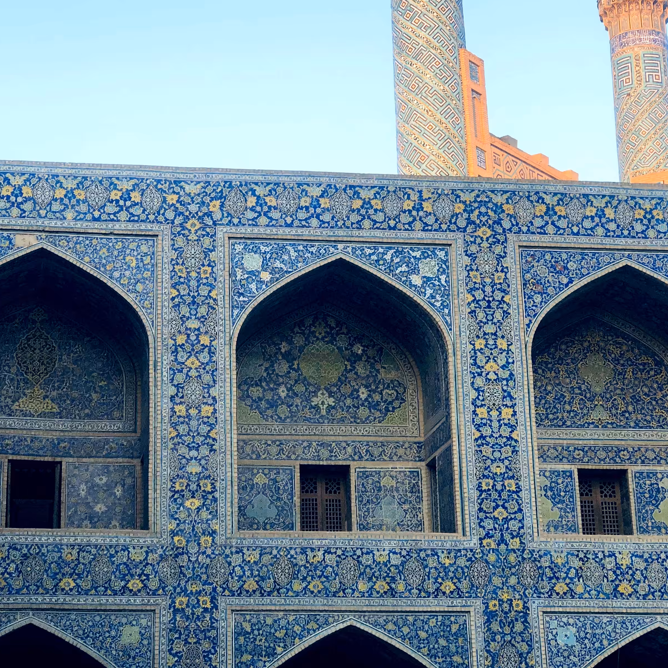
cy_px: 221
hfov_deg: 20.6
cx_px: 269
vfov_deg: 20.6
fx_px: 1834
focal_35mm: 84
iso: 25
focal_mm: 6.6
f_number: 2.8
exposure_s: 1/122
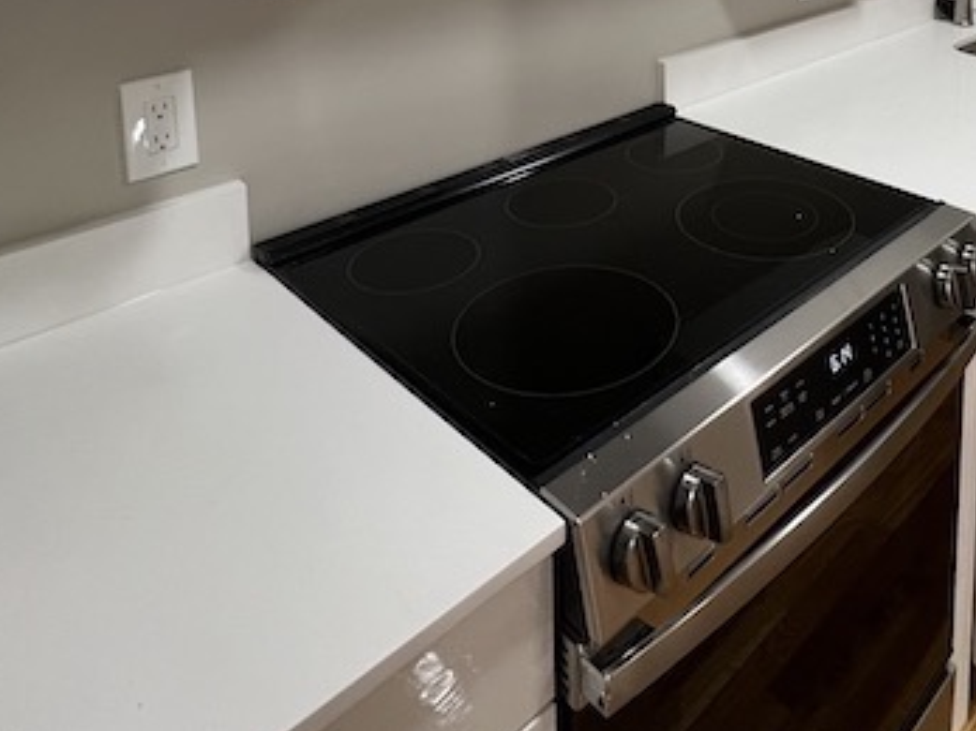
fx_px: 846
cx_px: 700
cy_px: -96
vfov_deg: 37.9
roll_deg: -0.7
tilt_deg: -7.0
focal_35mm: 30
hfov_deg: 57.7
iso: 125
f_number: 1.8
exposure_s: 1/60
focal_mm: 1.57
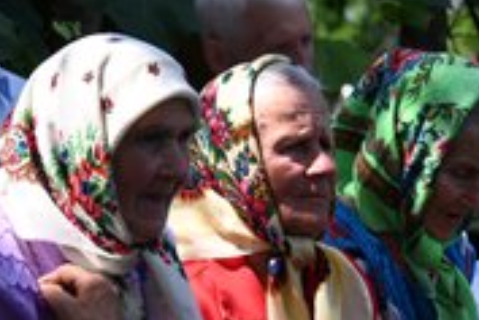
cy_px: 340
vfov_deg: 5.3
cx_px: 276
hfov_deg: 7.9
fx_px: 3459
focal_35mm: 260
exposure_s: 1/160
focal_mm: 115
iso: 100
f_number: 6.7
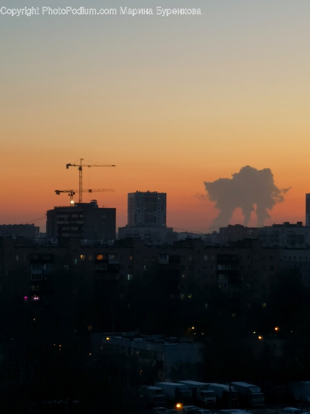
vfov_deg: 15.9
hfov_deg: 12.0
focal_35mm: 124
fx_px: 1481
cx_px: 155
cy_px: 207
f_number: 2.4
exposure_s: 1/50
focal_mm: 7.48
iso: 125
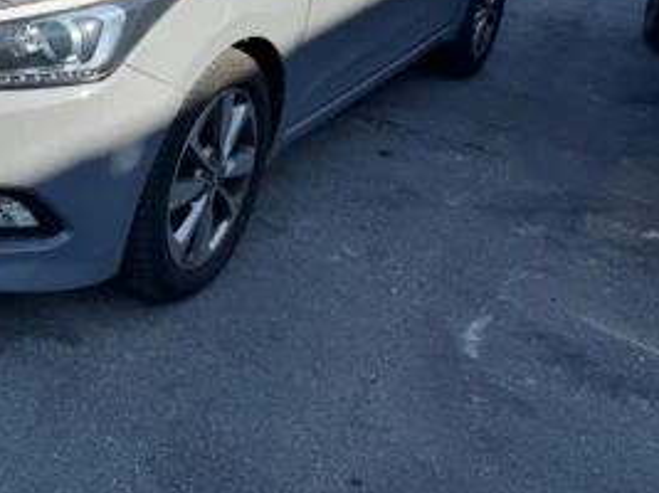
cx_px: 25
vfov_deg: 25.3
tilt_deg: -12.4
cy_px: -35
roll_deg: -6.8
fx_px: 1028
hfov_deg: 33.1
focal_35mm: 54
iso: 80
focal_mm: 6.76
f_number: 1.78
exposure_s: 1/2604
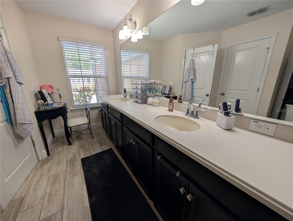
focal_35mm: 12
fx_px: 102
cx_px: 146
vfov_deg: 94.6
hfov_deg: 110.5
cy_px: 110
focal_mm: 2.02
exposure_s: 1/164
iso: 46
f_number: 1.7
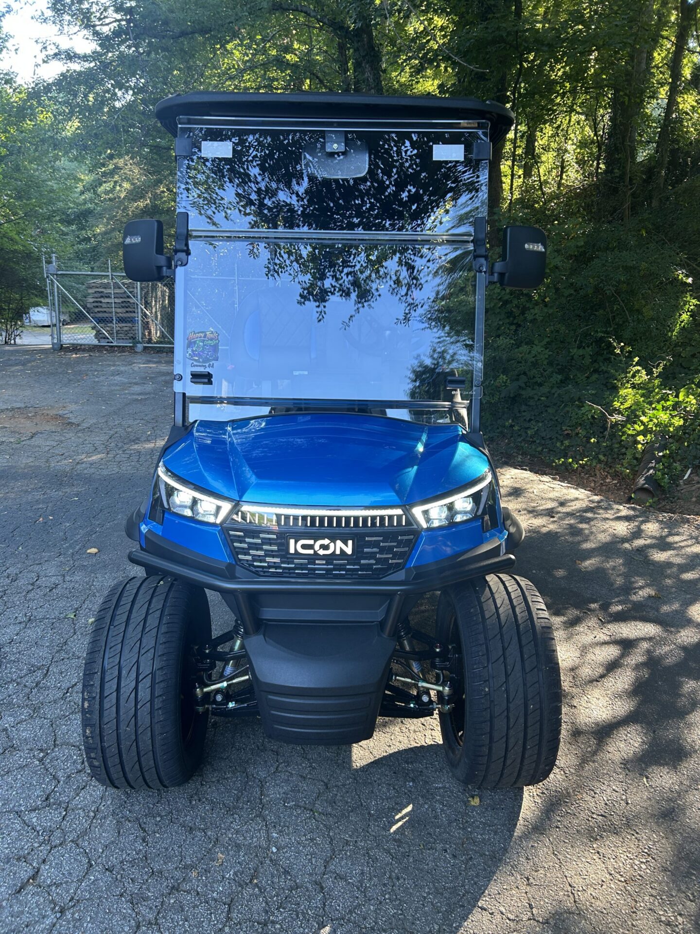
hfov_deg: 53.1
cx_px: 350
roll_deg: -2.2
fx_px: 701
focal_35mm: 26
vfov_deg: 67.3
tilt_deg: -14.1
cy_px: 467
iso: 64
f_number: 1.5
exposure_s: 1/121
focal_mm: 5.7
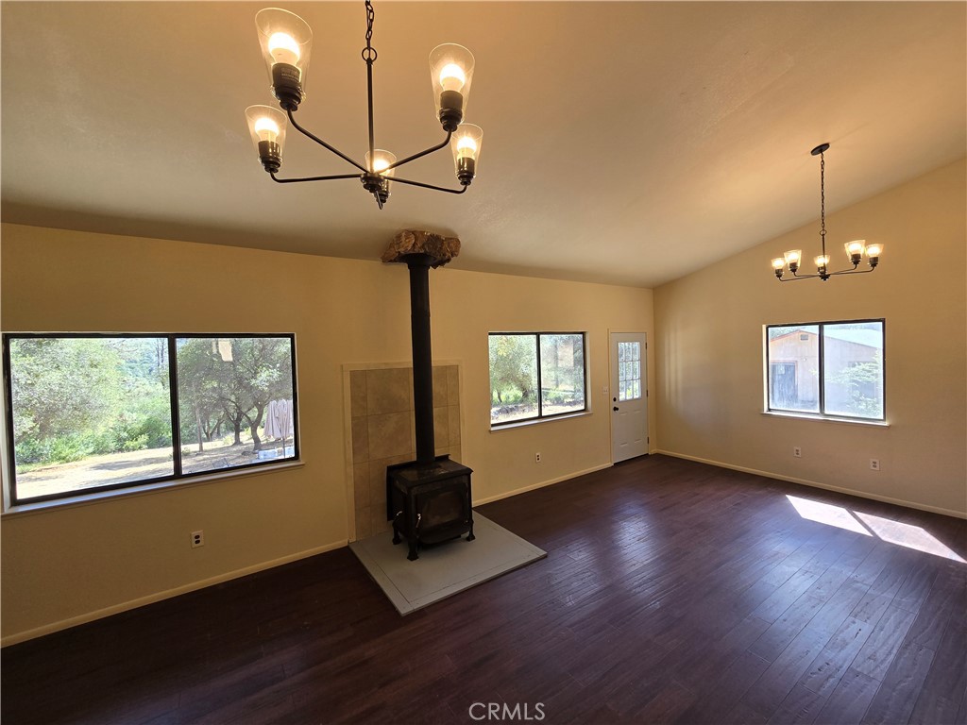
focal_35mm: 13
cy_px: 362
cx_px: 484
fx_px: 363
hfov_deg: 106.2
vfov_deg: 89.9
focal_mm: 2.2
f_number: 2.2
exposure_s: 1/133
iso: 50
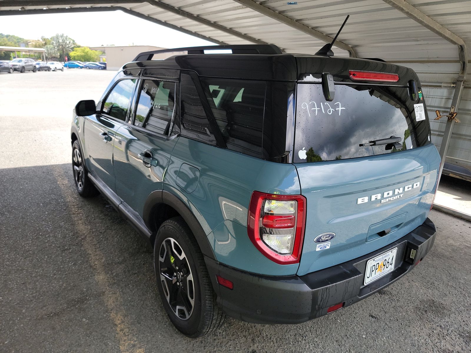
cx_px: 236
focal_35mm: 24
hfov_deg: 71.6
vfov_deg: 56.8
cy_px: 176
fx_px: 327
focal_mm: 6.7
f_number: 1.8
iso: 50
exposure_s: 1/194
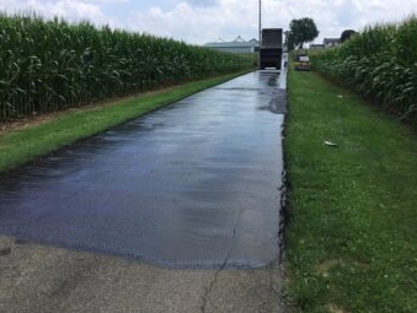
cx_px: 212
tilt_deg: -14.7
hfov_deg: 56.8
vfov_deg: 44.2
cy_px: 155
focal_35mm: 32
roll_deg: -0.9
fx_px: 386
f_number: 2.4
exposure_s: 1/970
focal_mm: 3.3
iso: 25
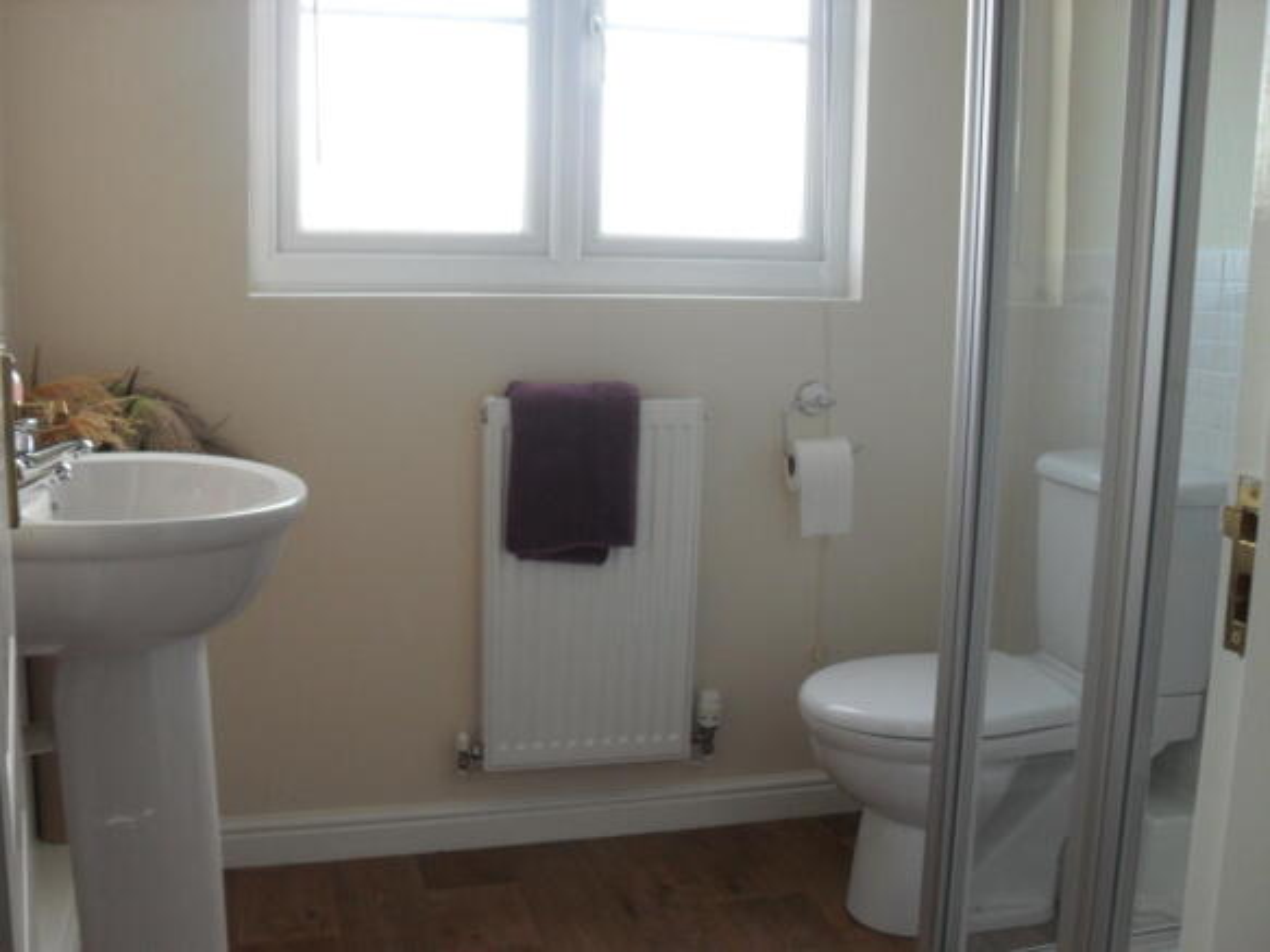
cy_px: 476
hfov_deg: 52.6
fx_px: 1284
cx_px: 635
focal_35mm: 35
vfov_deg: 40.7
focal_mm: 6.2
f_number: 2.8
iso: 100
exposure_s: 1/45
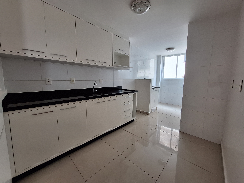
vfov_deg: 89.9
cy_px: 92
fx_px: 92
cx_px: 122
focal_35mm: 13
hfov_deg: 106.2
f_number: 2.2
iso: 64
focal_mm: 1.74
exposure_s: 1/40
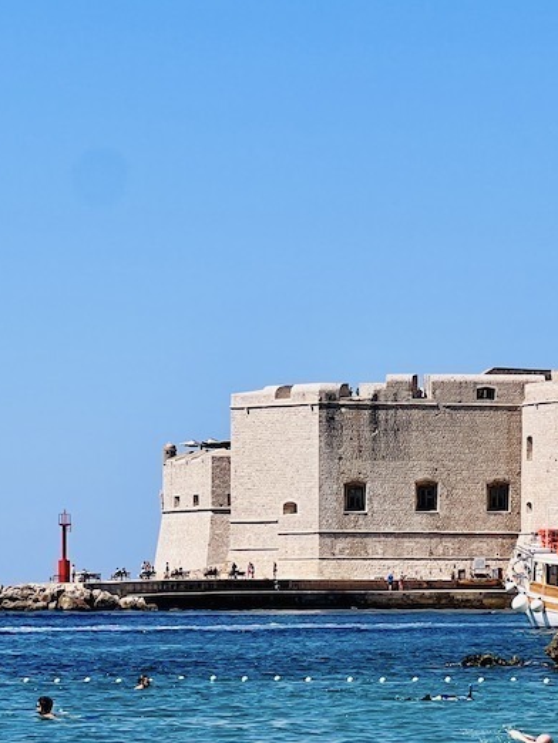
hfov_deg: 9.8
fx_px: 3243
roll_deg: -1.0
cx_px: 514
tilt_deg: +0.5
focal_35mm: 151
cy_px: 612
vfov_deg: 13.0
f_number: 2.8
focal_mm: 9
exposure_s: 1/1130
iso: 32
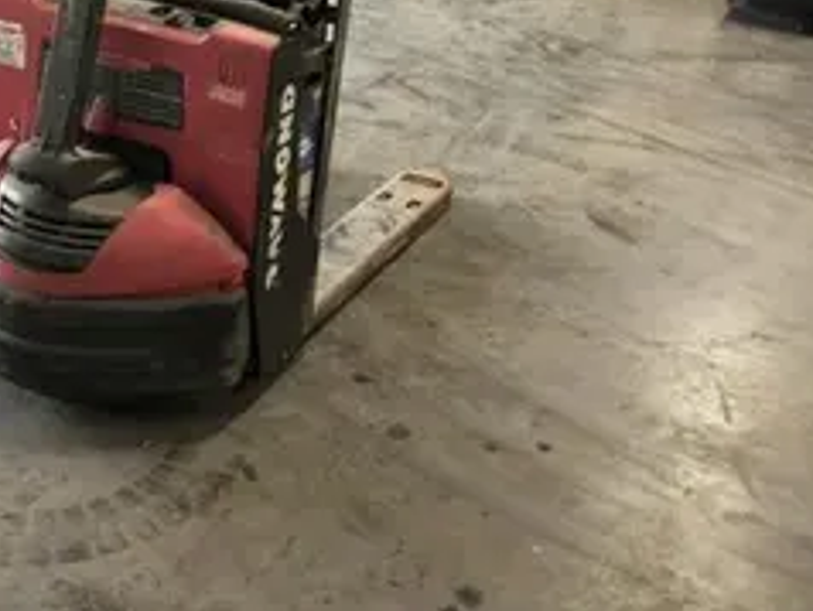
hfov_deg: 39.6
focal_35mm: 47
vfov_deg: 30.4
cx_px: 232
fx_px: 1105
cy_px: 147
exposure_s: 1/17
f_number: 1.8
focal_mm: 4
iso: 40
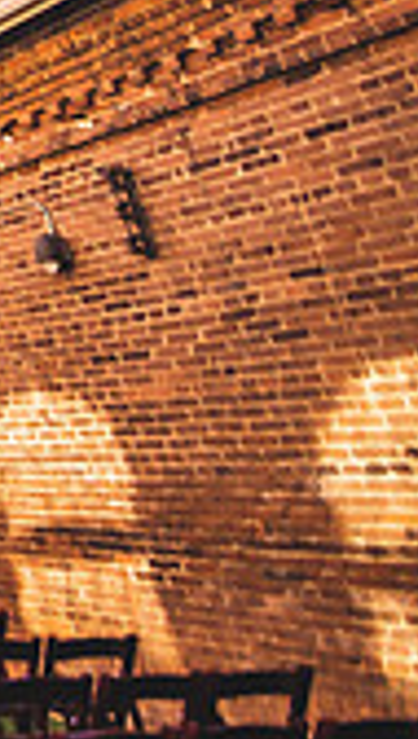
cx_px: -827
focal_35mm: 52
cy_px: 95
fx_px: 1021
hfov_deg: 11.6
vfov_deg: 37.6
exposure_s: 1/1000
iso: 250
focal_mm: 14
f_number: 2.8
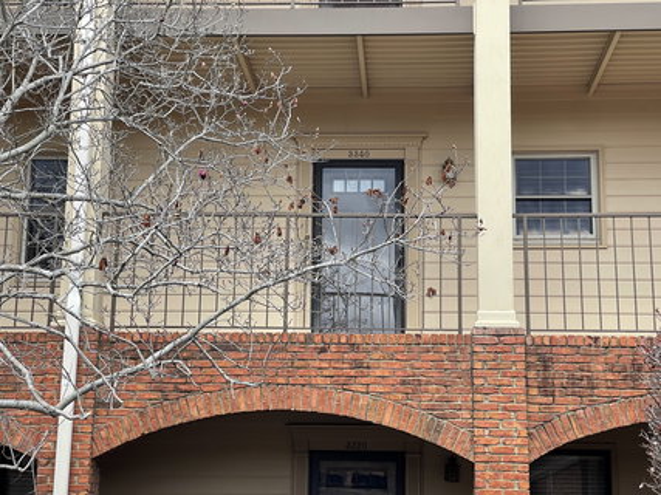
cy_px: 248
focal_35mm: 64
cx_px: 330
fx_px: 1222
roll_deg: -0.8
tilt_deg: +13.6
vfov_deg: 22.9
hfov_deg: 30.3
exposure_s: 1/303
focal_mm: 7.5
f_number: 2.2
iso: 20
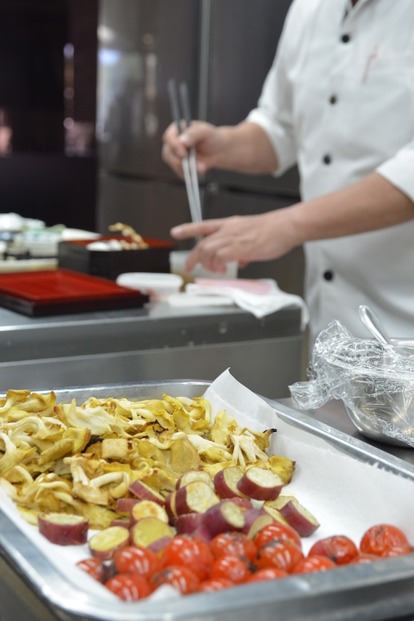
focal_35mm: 60
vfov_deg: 33.4
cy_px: 310
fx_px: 1034
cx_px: 207
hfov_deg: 22.6
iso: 3200
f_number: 8
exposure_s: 1/125
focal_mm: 60
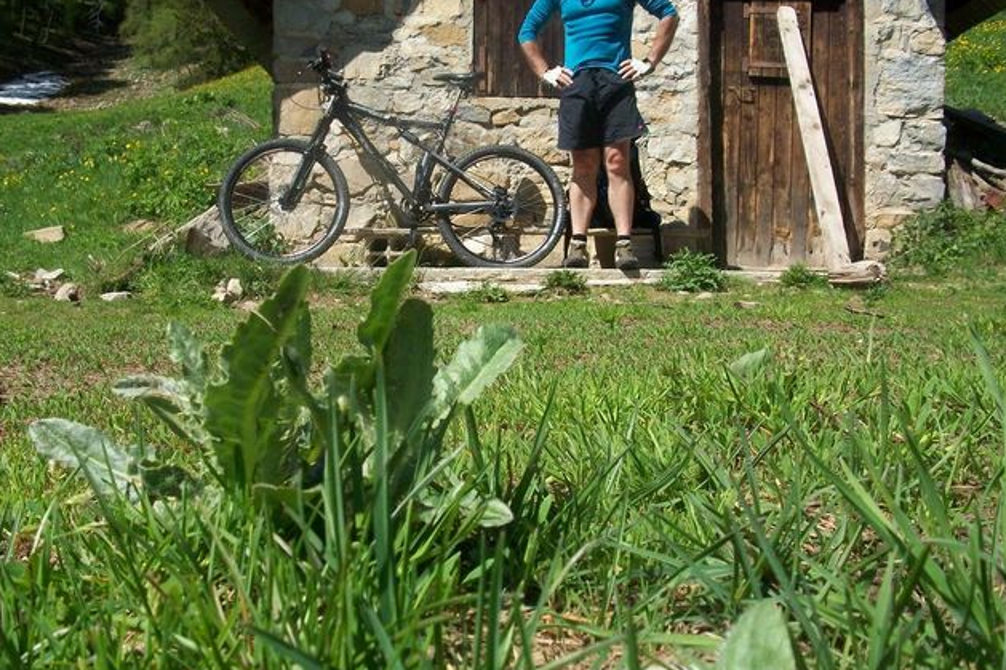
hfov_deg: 53.1
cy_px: 302
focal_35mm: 36
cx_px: 510
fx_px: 1006
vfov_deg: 36.8
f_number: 5.5
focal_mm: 5.7
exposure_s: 1/400
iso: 80
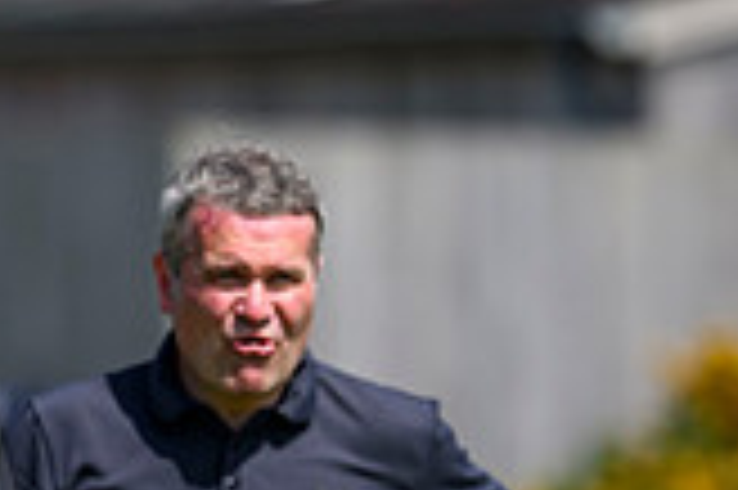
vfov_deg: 1.0
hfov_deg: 1.5
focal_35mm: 1414
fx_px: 28958
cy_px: 578
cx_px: -441
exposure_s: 1/5000
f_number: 4.5
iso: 500
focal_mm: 400
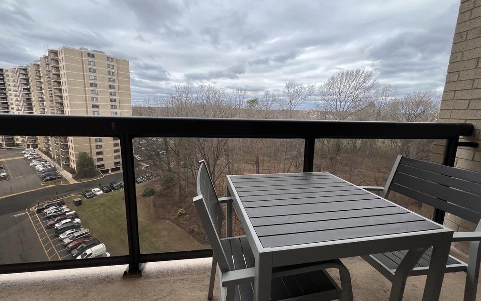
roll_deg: -1.3
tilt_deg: -9.4
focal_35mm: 14
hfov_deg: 105.3
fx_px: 184
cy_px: 141
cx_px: 239
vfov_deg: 78.6
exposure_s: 1/815
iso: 32
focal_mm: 1.57
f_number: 1.8
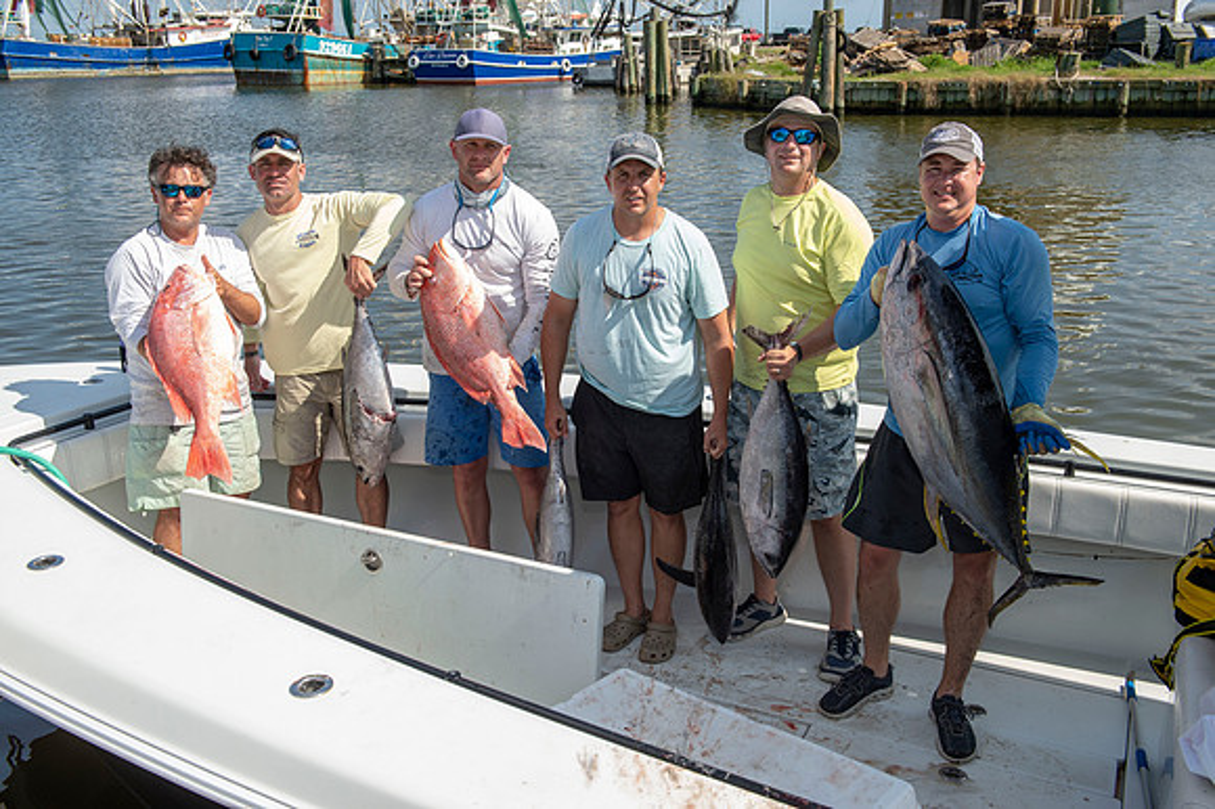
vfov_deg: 37.8
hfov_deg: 54.5
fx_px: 1181
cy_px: 404
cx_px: 608
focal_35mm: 35
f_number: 7.1
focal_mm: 35
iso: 50
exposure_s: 1/250
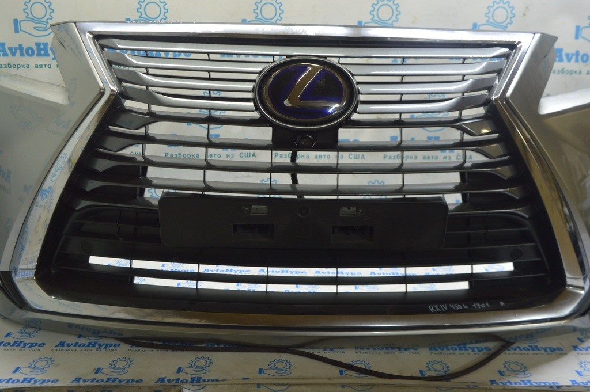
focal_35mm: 33
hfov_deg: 57.3
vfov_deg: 39.9
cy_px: 196
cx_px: 295
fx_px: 540
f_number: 5.6
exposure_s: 1/20
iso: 400
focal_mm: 22
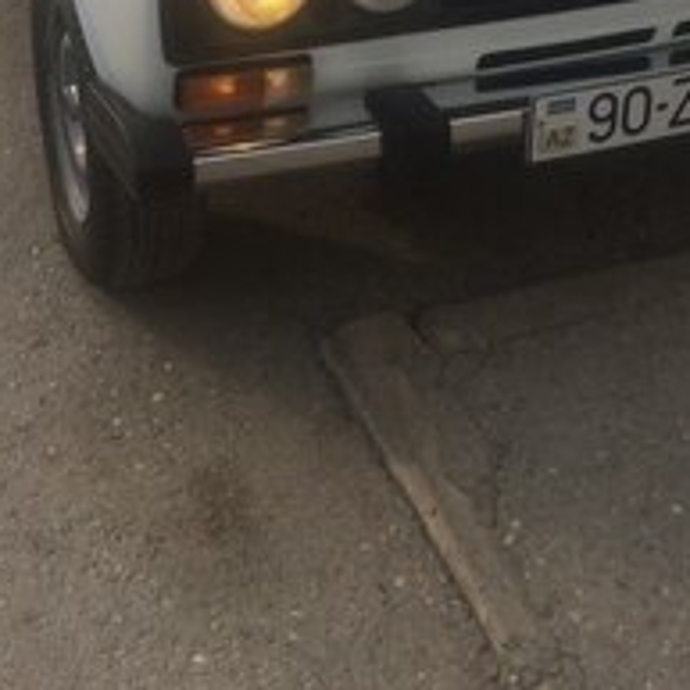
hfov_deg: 26.0
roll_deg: +0.0
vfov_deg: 23.8
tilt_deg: -23.0
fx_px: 1488
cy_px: -132
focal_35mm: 66
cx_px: 418
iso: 32
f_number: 2.2
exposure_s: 1/1172
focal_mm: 4.15
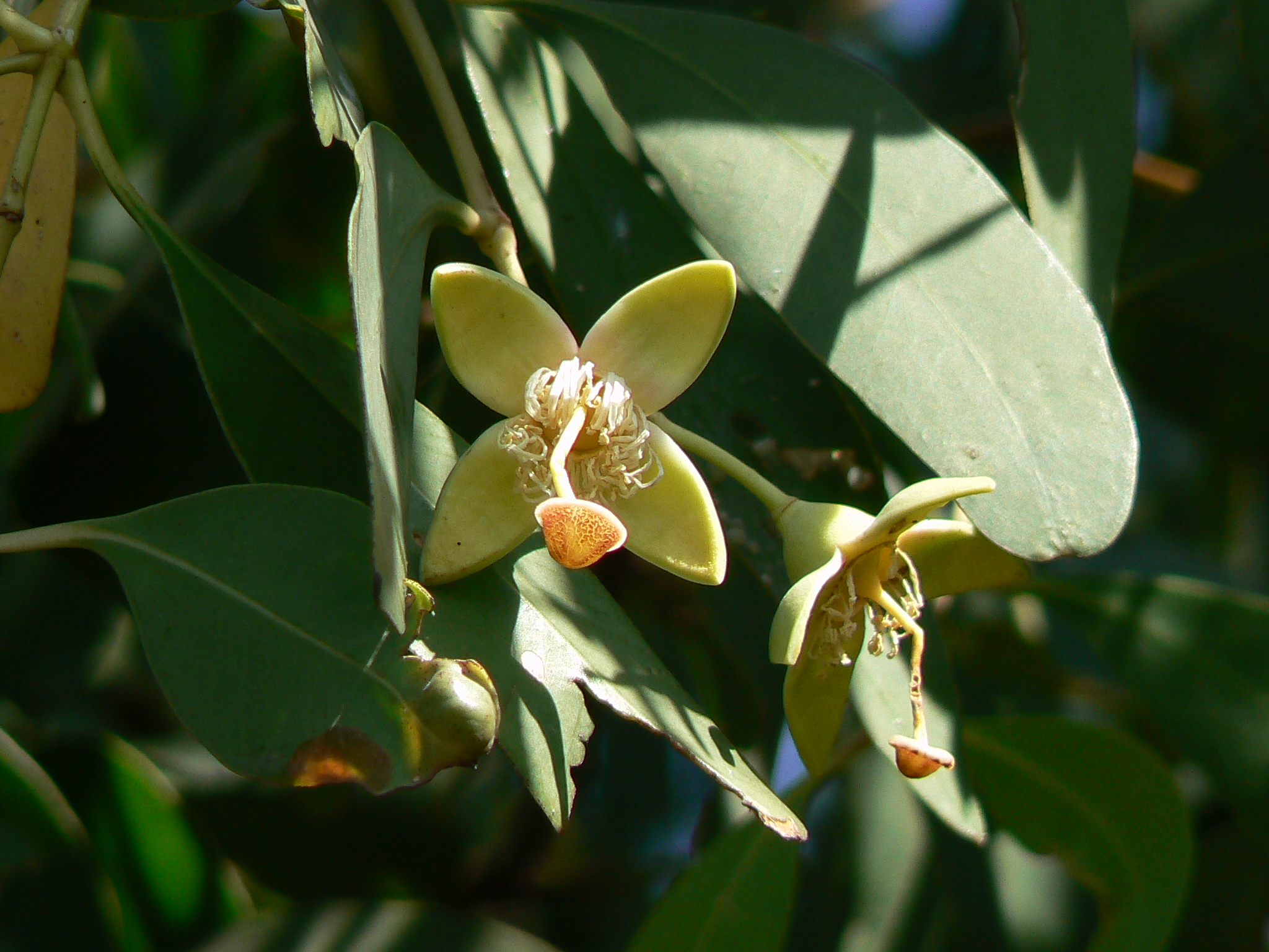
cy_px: 476
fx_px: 21776
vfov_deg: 2.5
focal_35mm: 594
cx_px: 634
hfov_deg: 3.3
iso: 80
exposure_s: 1/320
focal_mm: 72
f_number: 5.6
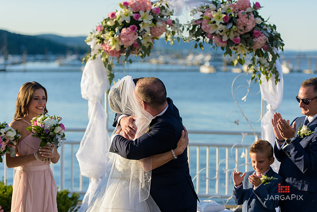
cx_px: 158
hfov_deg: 20.4
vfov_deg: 13.7
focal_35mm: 100
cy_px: 106
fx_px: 881
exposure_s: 1/1600
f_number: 3.2
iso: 200
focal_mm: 100
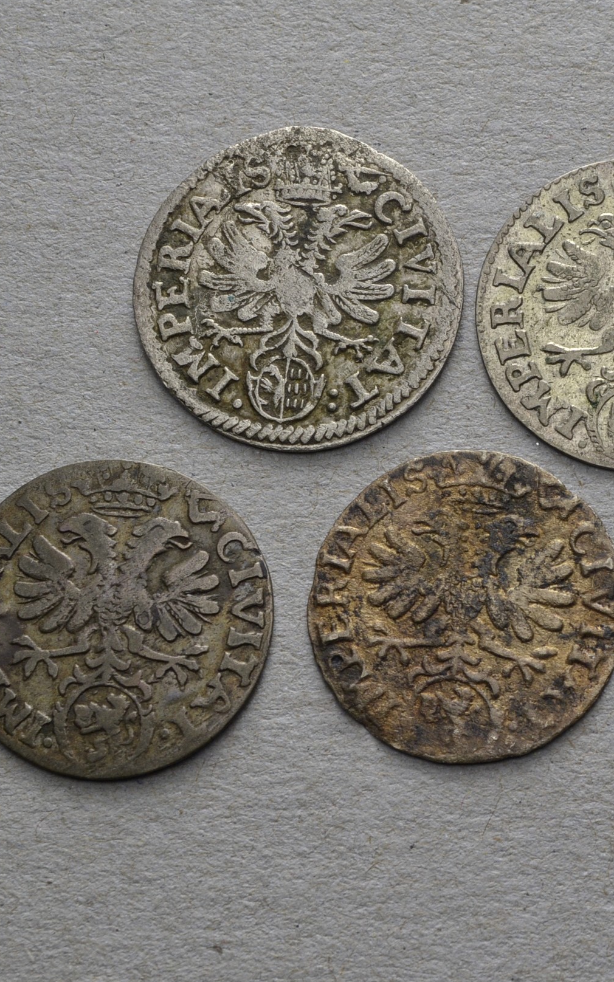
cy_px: 490
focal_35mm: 107
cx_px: 663
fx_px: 2865
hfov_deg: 12.1
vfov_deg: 19.5
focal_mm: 46
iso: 400
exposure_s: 1/250
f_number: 14
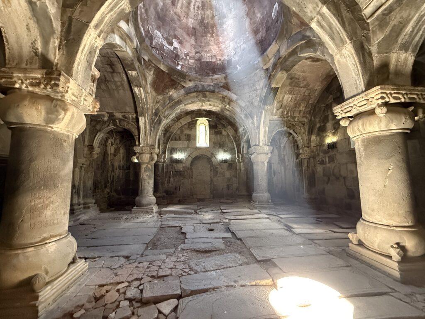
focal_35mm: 14
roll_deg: +0.8
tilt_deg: +6.2
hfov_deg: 102.1
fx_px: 172
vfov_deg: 85.7
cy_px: 160
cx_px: 212
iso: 1000
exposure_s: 1/50
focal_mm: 2.22
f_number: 2.2
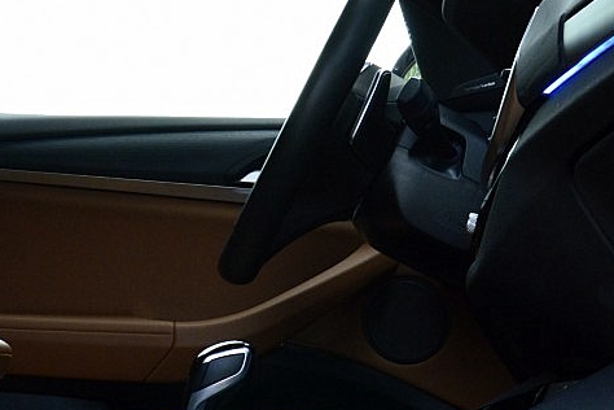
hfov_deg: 18.1
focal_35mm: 113
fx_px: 1927
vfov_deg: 12.1
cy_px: 311
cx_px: 227
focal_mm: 22
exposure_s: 1/125
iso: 400
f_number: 9
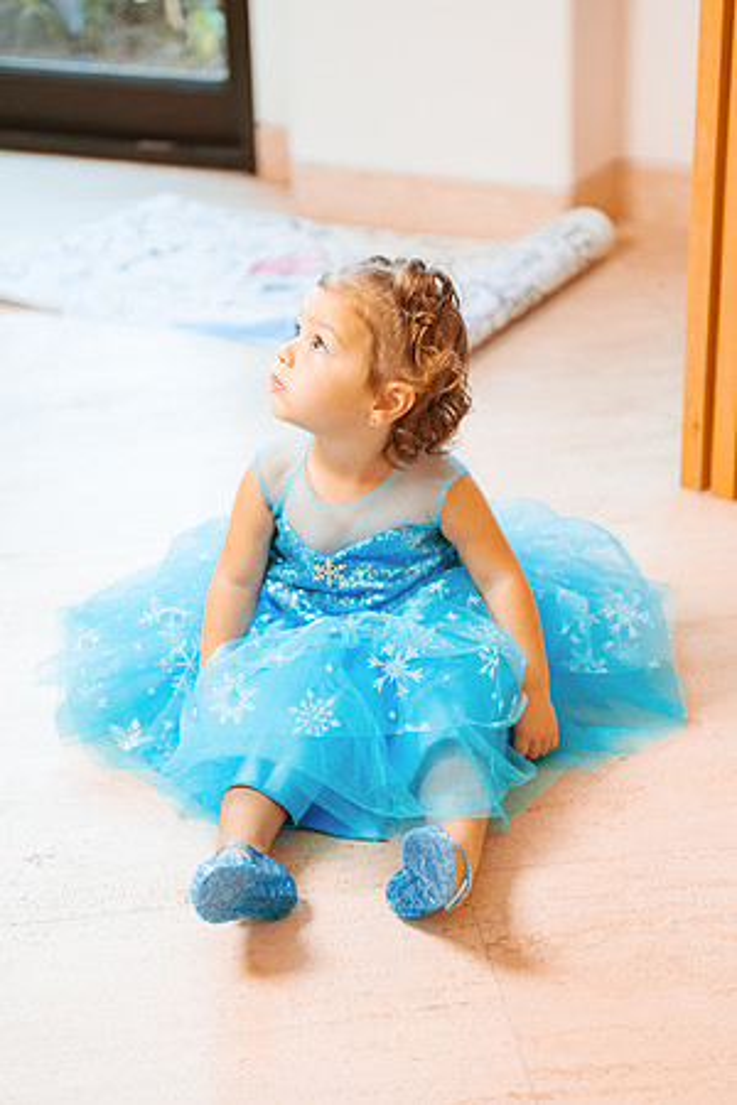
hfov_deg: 19.5
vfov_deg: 28.8
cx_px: 368
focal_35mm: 70
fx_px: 2149
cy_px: 552
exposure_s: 1/125
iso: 640
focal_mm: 70
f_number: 2.8
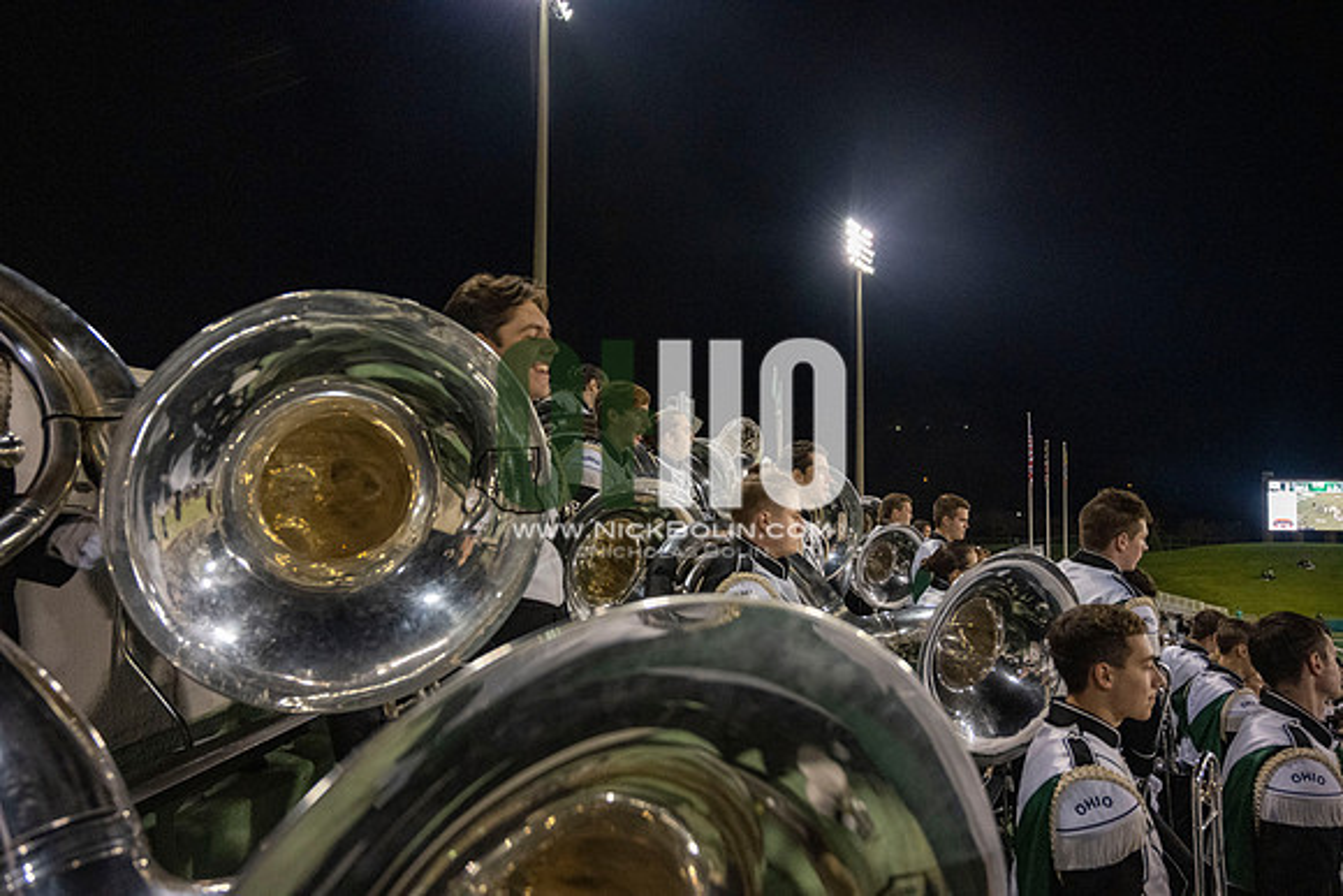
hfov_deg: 73.7
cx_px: 672
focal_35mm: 24
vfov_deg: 53.2
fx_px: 896
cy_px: 448
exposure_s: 1/500
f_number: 4
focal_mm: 24
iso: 3200
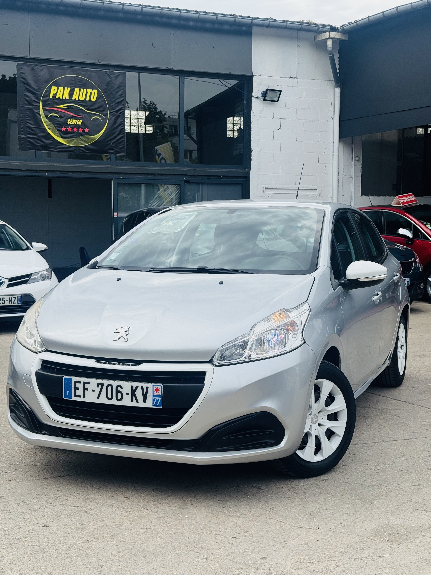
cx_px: 216
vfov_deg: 39.7
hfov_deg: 30.3
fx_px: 797
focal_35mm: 48
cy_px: 288
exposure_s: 1/2611
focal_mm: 6.76
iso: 64
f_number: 1.78
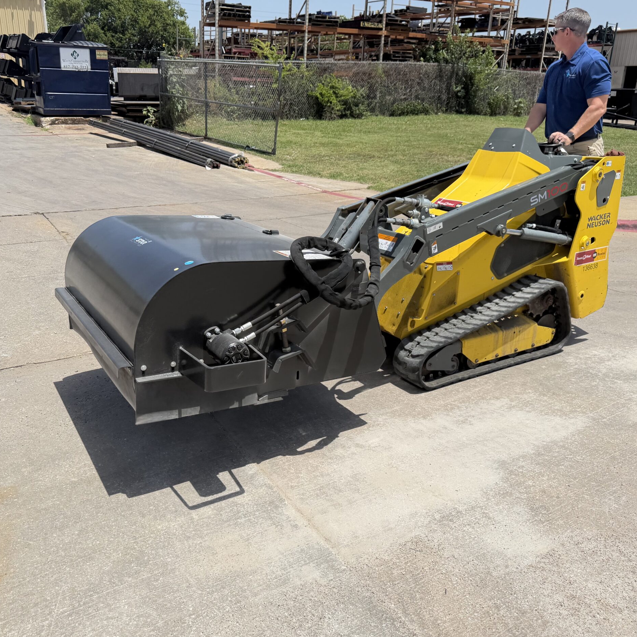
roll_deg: +1.3
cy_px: 325
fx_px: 604
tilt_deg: -20.1
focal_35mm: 29
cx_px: 290
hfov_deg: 55.5
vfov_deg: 55.6
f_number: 1.78
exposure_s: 1/8130
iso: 80
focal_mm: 6.76
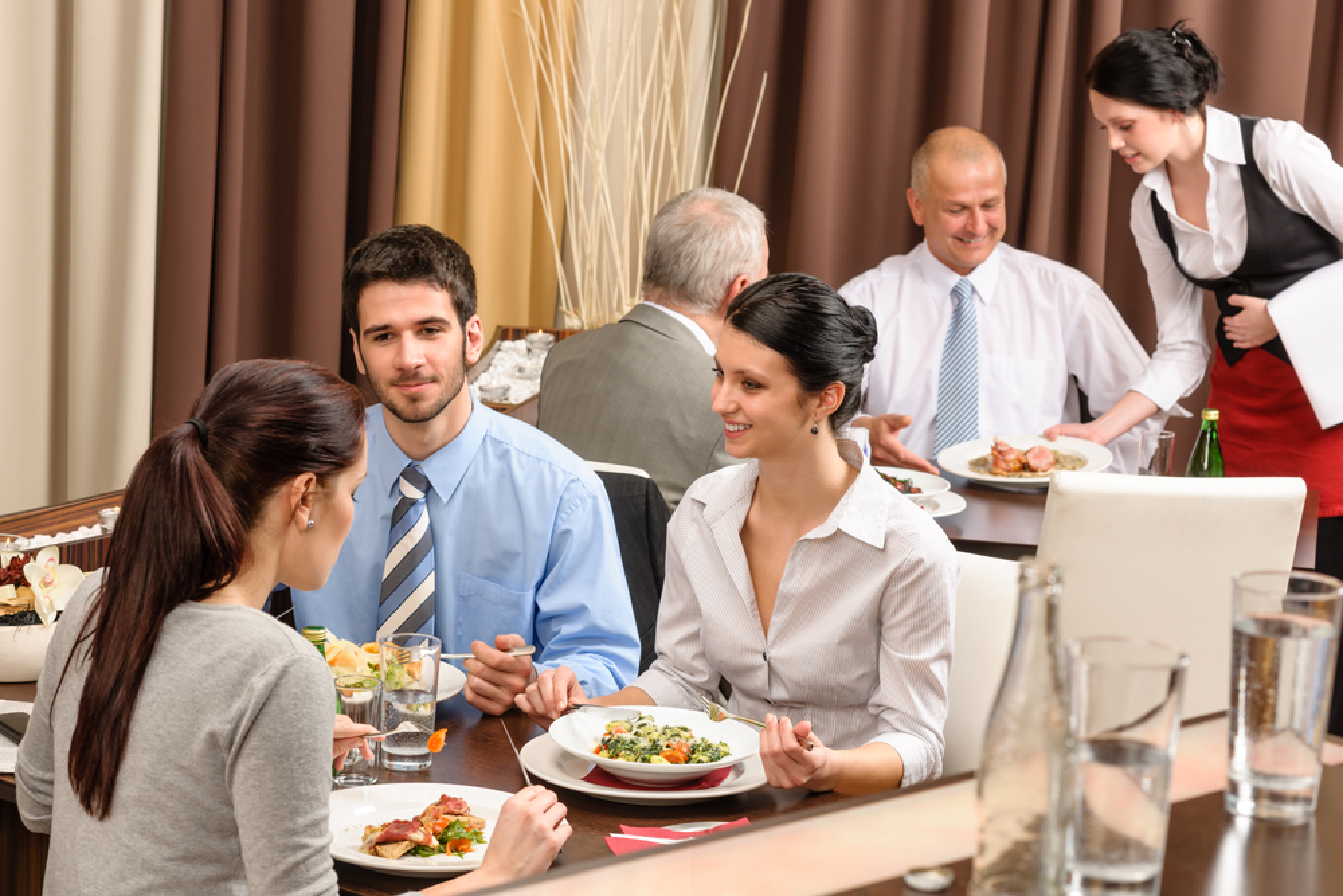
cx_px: 672
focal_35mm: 85
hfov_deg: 23.9
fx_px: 3171
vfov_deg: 16.1
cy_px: 448
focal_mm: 85
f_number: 8
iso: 200
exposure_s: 1/125
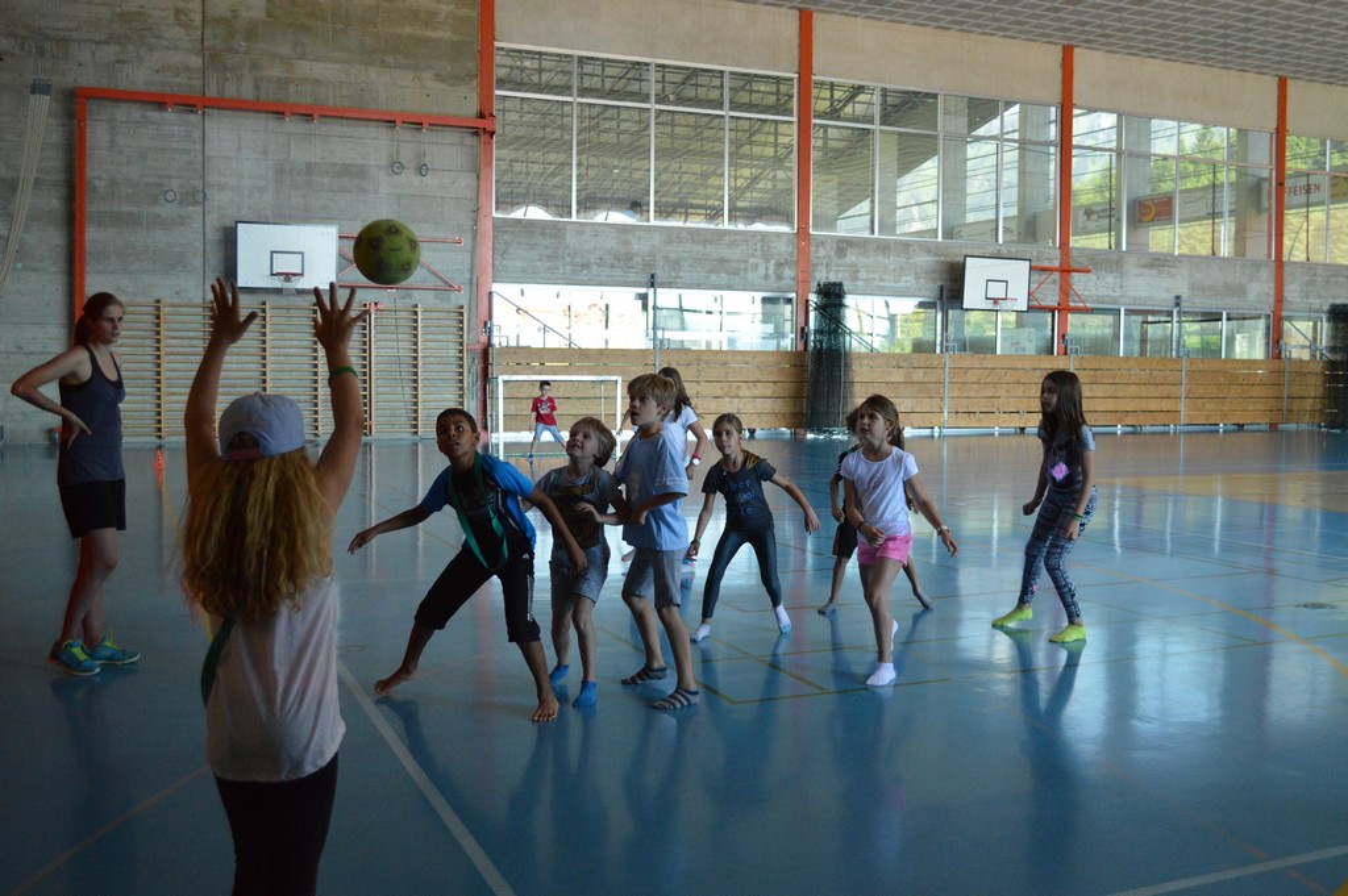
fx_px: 1235
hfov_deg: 57.3
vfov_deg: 39.9
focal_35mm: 33
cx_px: 674
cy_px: 448
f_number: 4
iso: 2200
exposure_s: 1/400
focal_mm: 22
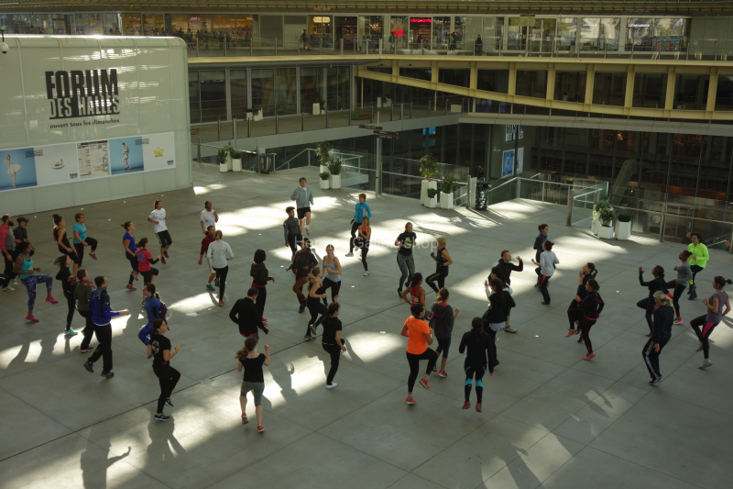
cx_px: 366
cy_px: 244
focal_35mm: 40
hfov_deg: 48.5
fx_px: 814
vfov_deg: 33.4
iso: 125
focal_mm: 14.75
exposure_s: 1/200
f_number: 4
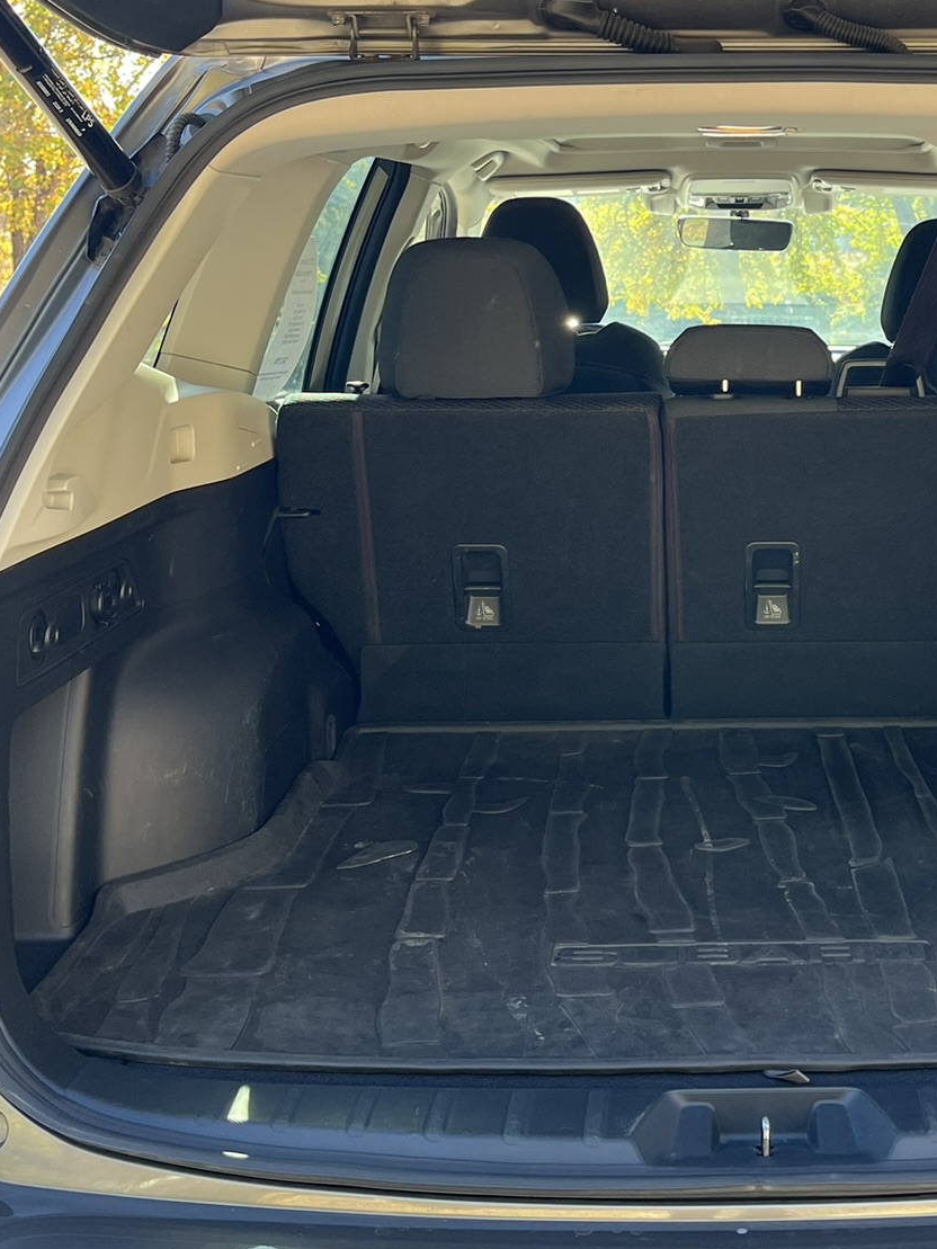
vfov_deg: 39.4
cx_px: 752
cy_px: 461
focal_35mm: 48
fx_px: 1732
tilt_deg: -6.9
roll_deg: +0.3
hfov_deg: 29.6
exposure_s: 1/170
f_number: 1.6
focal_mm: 5.1
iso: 64
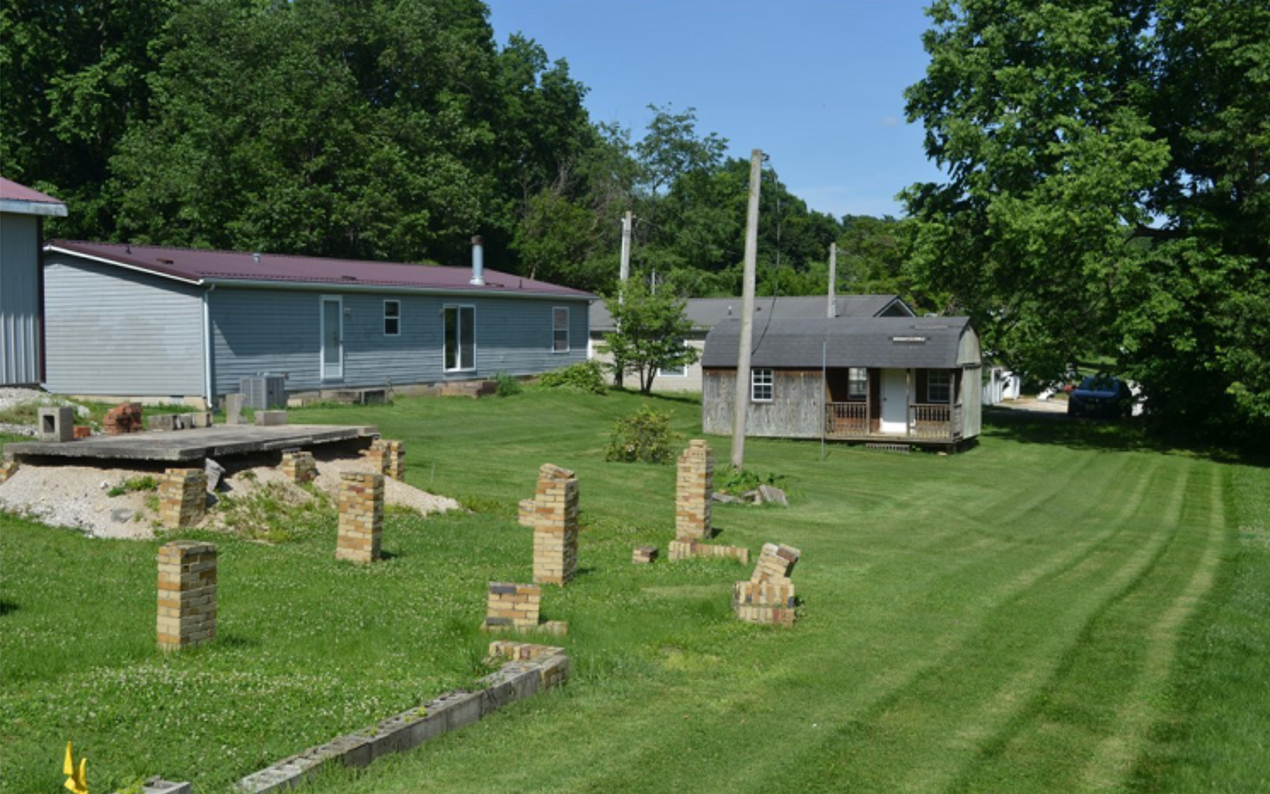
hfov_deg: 49.3
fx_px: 1385
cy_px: 421
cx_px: 638
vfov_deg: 32.0
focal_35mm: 40
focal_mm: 26
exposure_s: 1/250
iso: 100
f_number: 8
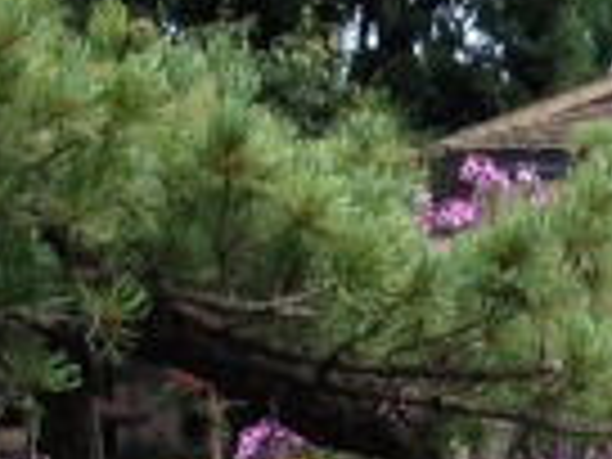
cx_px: 1346
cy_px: 1044
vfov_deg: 5.8
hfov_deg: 7.6
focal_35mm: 248
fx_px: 4385
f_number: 2.4
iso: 50
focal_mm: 4.13
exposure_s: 1/390
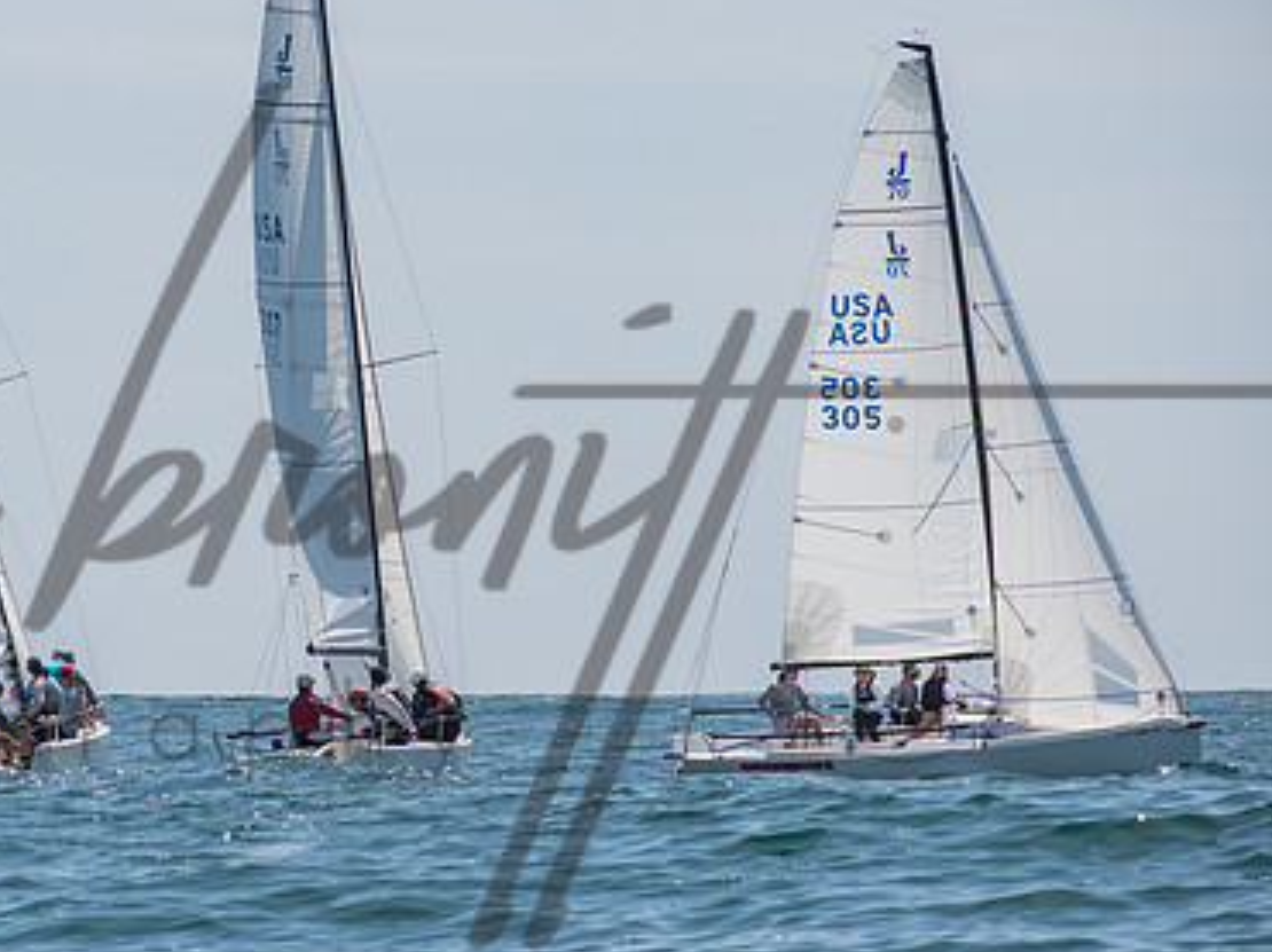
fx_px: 11090
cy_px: 472
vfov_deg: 4.9
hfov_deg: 6.6
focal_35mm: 302
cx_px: 331
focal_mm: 130
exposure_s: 1/1250
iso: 200
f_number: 6.3
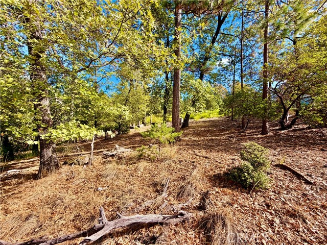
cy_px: 122
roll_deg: -1.7
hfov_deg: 102.1
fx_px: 132
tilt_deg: +0.5
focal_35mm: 14
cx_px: 164
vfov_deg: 85.7
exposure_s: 1/701
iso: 40
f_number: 2.2
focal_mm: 2.22
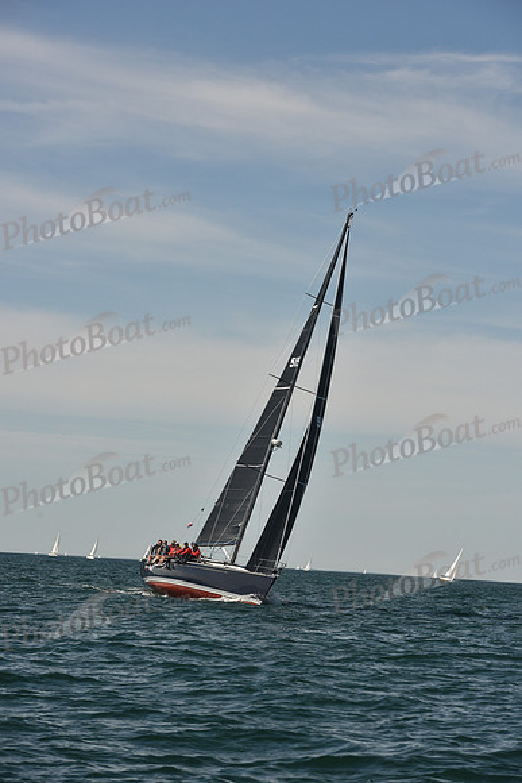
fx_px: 2434
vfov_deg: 18.3
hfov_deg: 12.2
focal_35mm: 112
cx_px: 261
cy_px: 392
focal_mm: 112
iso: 250
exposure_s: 1/640
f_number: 7.1
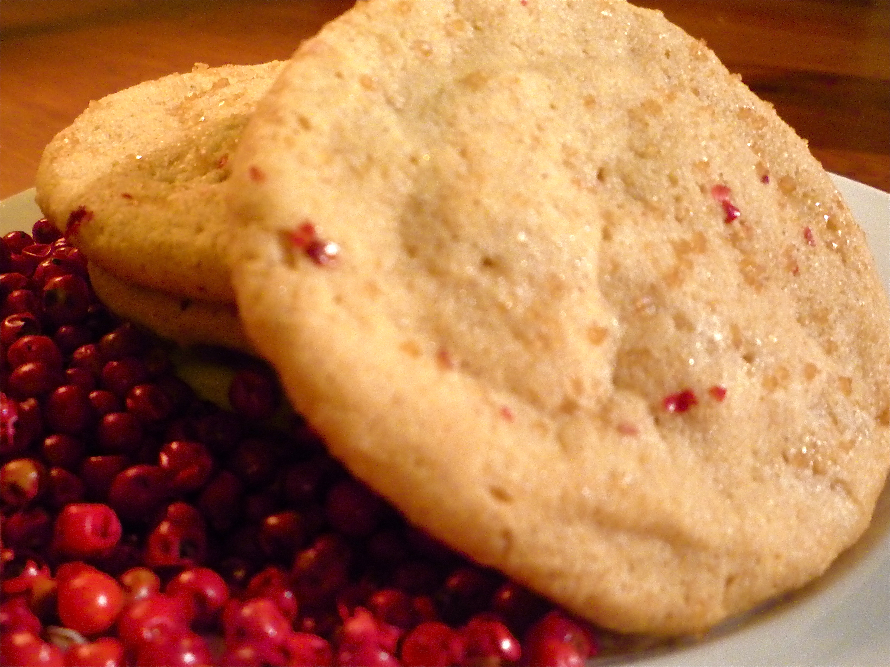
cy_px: 334
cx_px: 445
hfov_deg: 60.0
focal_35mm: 30
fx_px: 771
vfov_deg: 46.8
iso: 400
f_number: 3.3
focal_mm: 5.2
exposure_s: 1/10
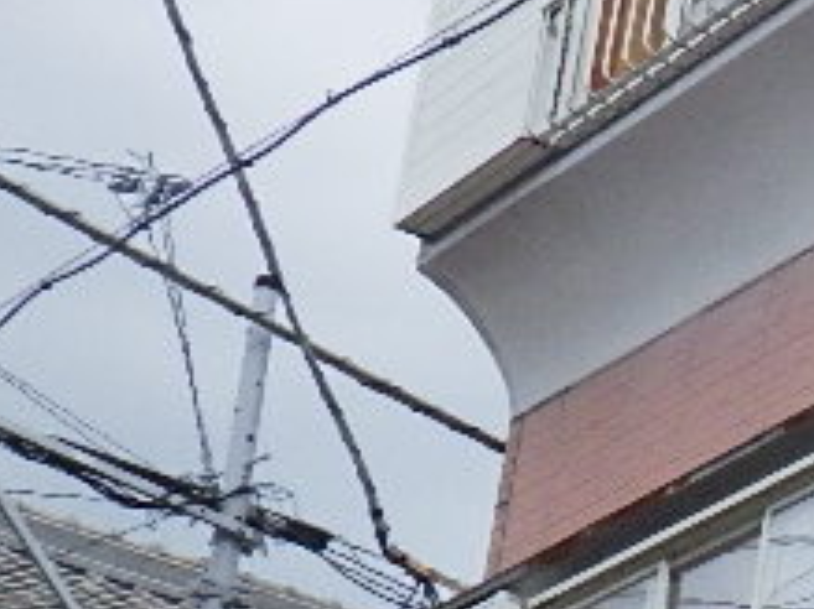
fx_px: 3854
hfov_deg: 11.0
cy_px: 624
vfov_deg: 9.0
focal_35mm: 164
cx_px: 1621
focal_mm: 5
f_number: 4.2
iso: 250
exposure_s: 1/640
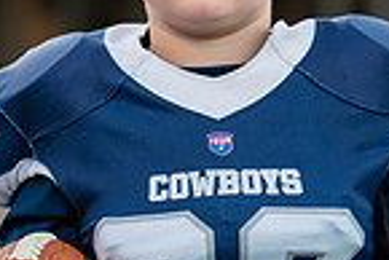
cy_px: 200
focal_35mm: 239
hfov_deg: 8.6
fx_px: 2585
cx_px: 251
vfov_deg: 5.8
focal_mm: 50
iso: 160
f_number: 1.2
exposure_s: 1/400
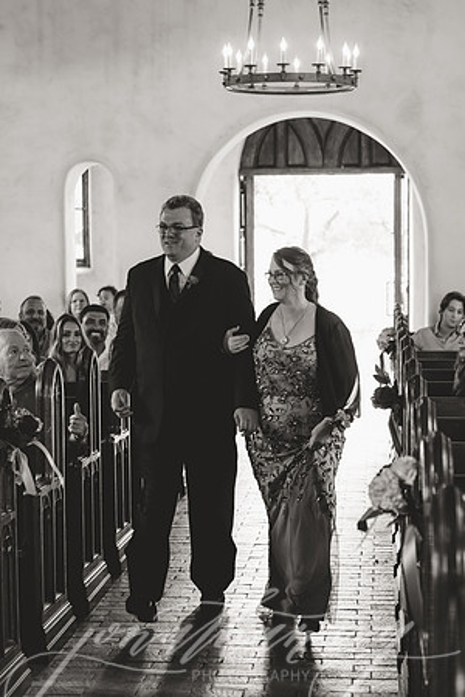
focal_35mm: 78
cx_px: 232
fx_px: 1511
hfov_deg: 17.5
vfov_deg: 26.0
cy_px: 348
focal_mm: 52
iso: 2500
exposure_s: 1/125
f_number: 2.8
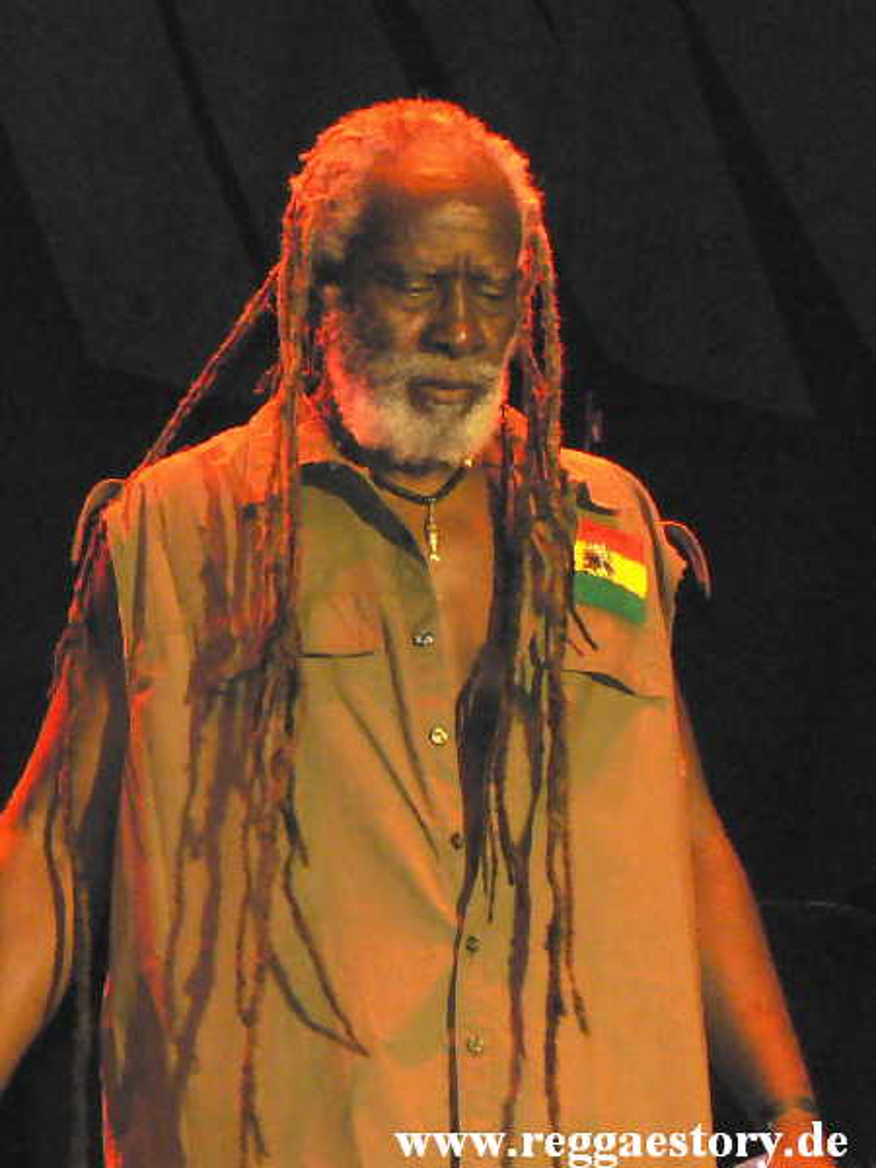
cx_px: 438
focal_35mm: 108
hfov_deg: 13.7
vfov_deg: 18.2
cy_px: 584
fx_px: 3644
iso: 400
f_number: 3.2
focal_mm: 18.6
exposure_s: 1/60
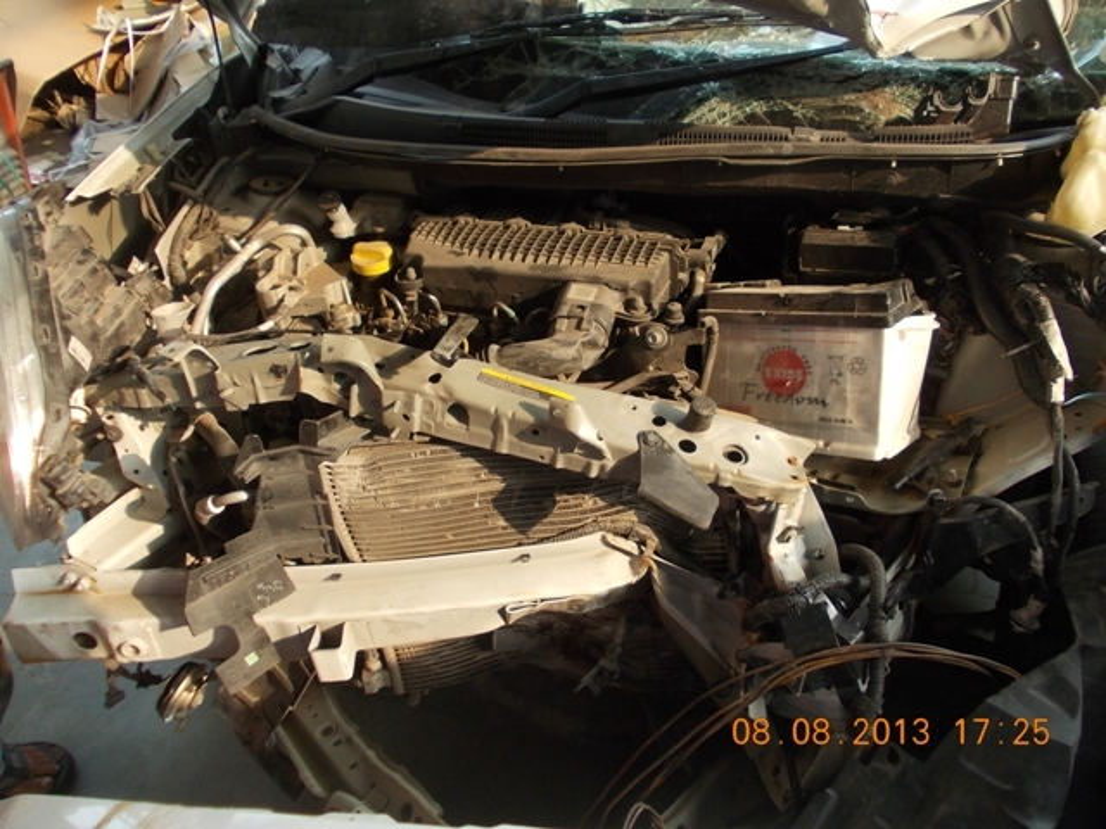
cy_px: 414
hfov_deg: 63.4
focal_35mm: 28
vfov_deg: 49.7
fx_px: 895
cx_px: 553
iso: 80
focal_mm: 4
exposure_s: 1/80
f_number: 2.7
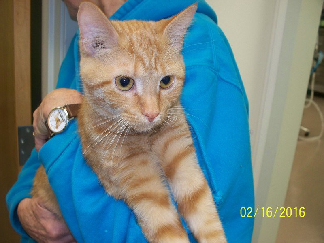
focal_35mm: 36
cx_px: 162
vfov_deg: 39.7
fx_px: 337
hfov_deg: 51.4
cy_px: 122
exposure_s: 1/50
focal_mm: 7.54
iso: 200
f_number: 2.8
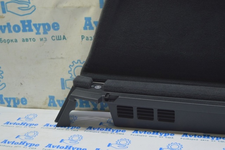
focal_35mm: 60
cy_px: 75
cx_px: 112
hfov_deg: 33.4
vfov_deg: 22.6
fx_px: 375
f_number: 5.6
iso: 400
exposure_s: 1/20
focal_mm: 40
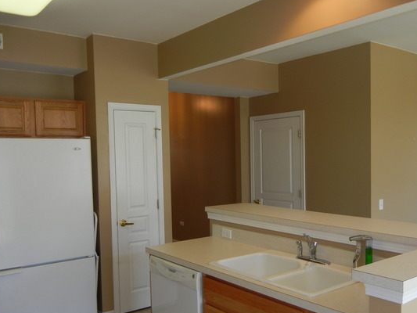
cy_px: 181
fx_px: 434
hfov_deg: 51.3
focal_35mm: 36
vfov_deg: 39.6
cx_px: 228
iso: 160
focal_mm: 5.4
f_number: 3.5
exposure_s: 1/42
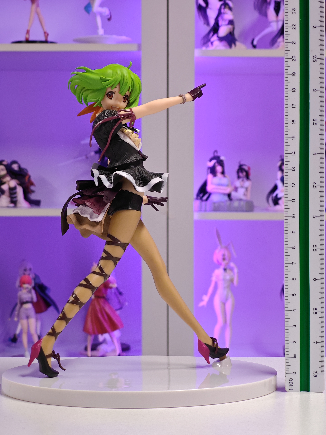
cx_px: 163
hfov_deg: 18.4
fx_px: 1005
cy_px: 218
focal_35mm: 80
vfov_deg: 24.4
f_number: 2.4
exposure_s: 1/18.4
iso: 400
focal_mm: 7.48
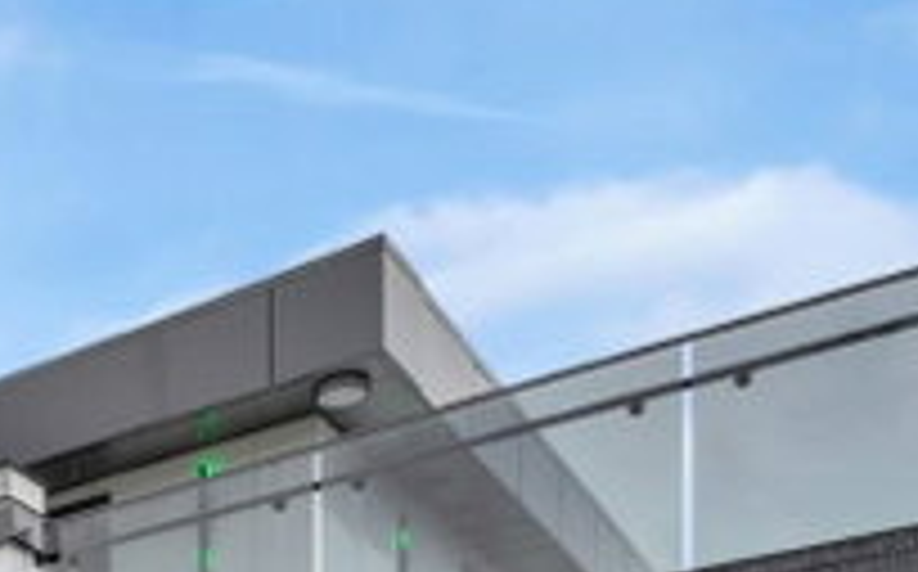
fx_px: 1399
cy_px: 1065
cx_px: -198
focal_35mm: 56
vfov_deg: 17.9
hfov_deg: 30.5
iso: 160
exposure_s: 1/60
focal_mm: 14
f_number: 4
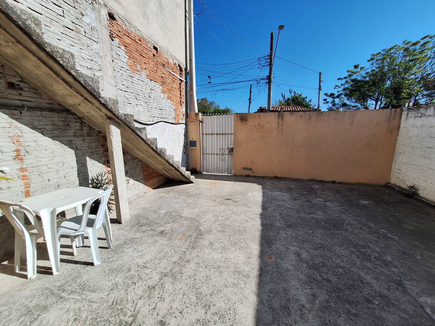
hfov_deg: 106.2
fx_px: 163
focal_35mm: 13
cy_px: 163
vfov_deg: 89.9
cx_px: 218
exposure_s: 1/1529
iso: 40
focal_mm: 1.74
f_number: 2.2
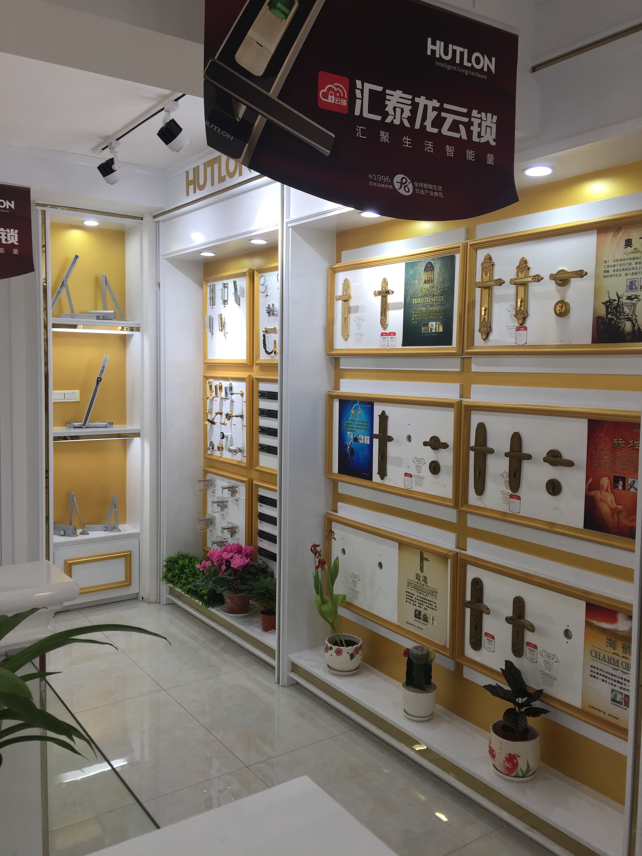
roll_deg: -1.2
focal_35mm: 29
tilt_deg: -4.0
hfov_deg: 48.2
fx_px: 717
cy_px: 428
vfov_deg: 61.7
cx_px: 321
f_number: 2.2
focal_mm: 4.15
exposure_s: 1/100
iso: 40
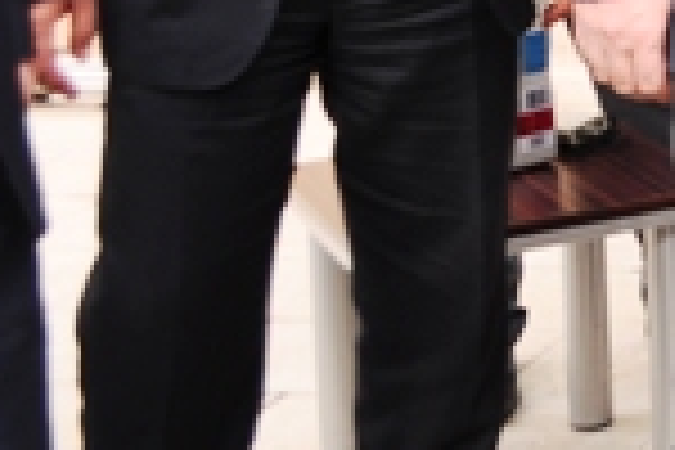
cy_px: -344
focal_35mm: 115
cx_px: 1354
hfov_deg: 14.6
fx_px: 2156
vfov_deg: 11.2
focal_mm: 18
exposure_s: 1/250
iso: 200
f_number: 5
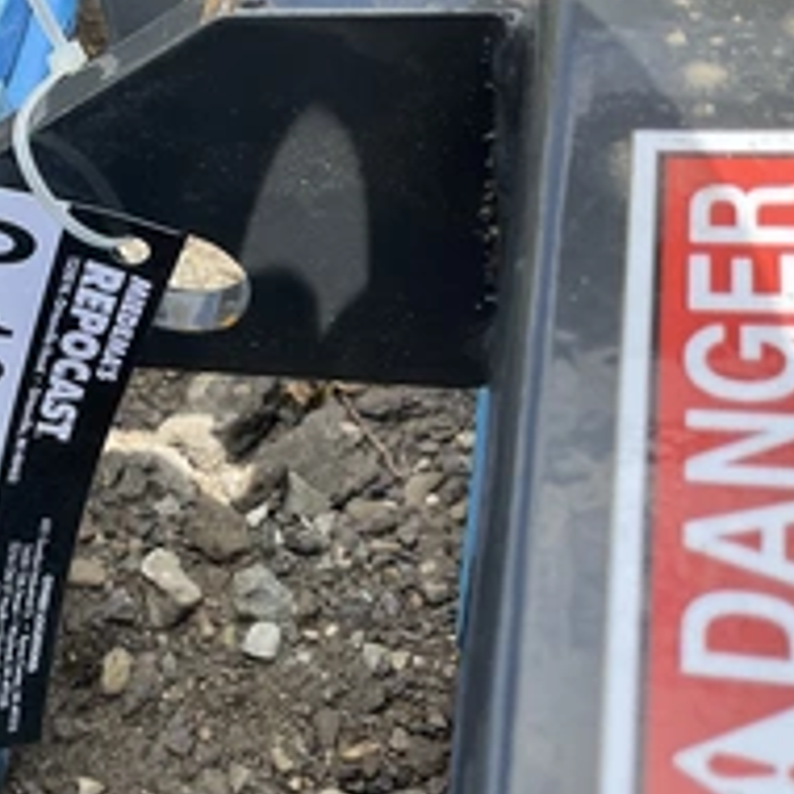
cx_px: 109
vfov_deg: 31.6
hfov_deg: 30.5
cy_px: 435
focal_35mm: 54
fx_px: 1401
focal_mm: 3
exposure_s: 1/380
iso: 25
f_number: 1.8
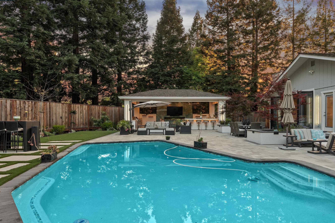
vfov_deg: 53.9
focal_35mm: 24
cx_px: 182
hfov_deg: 74.6
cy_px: 122
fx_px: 219
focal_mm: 20.5
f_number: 9
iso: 200
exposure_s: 1/15
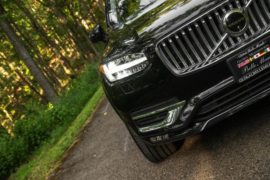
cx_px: 135
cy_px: 90
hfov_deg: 43.6
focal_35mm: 45
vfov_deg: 29.9
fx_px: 338
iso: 640
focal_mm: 45
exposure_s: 1/400
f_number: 5.6
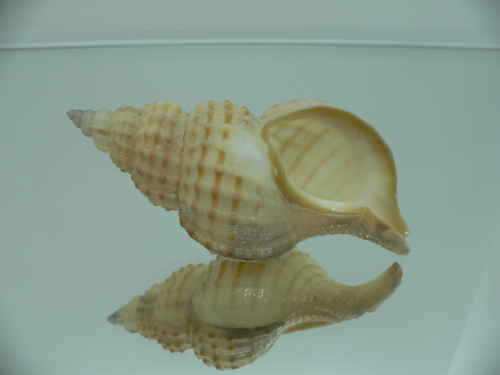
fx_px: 506
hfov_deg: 52.6
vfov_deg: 40.7
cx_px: 250
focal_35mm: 35
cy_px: 188
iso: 80
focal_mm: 4.6
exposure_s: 1/60
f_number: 2.8
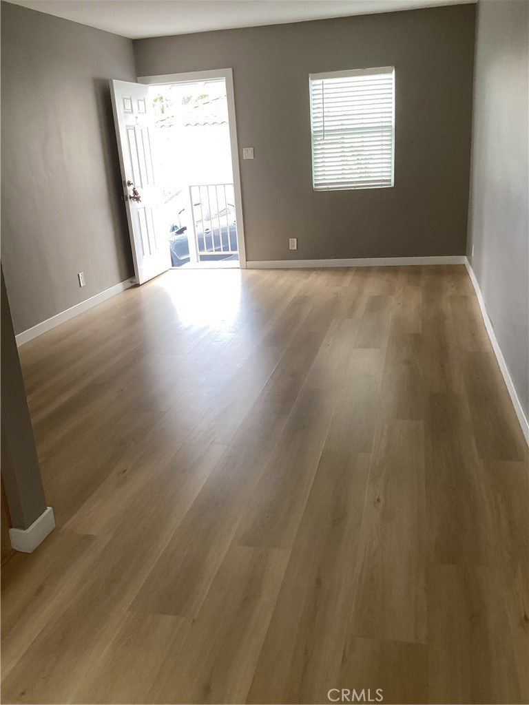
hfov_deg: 45.4
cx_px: 264
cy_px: 352
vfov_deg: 58.4
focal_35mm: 31
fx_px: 632
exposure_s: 1/120
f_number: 2.4
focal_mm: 3.3
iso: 80
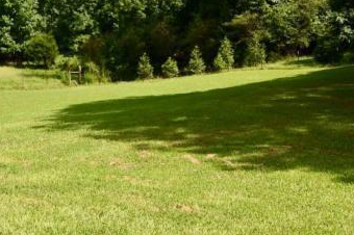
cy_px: 12
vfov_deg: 24.5
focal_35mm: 53
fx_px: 521
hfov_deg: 37.0
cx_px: 110
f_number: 8
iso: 100
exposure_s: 1/250
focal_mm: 10
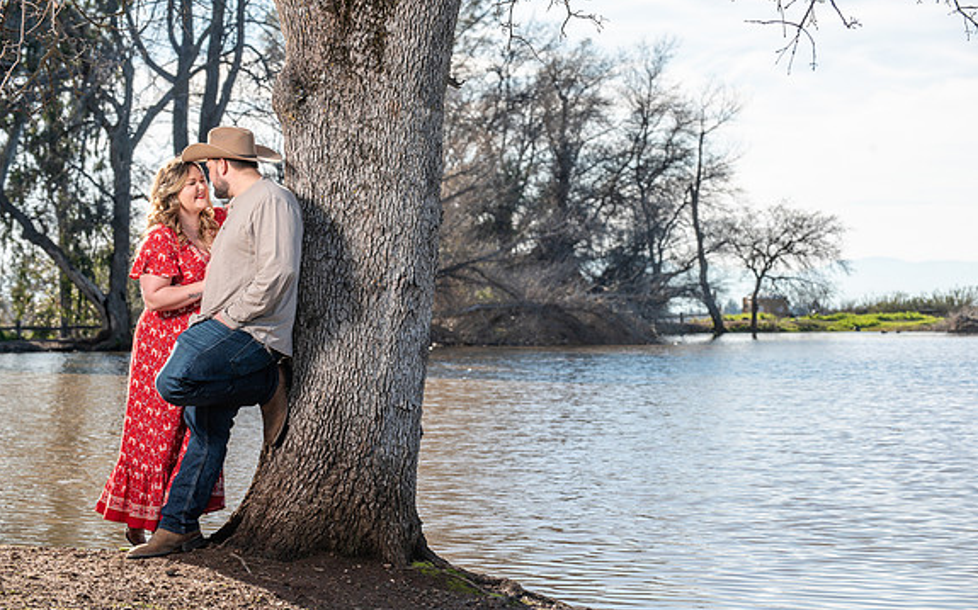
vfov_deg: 12.1
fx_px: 2878
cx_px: 486
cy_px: 293
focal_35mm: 108
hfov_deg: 19.3
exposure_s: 1/250
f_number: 6.3
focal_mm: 105
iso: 50
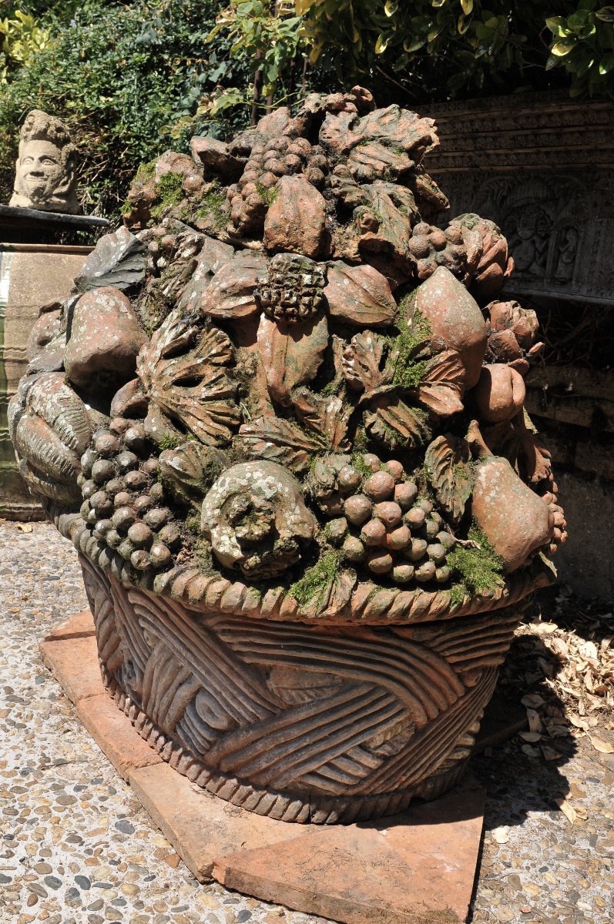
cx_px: 307
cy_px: 462
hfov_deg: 36.8
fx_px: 923
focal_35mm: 36
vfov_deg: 53.2
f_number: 14
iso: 800
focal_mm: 24
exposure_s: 1/800
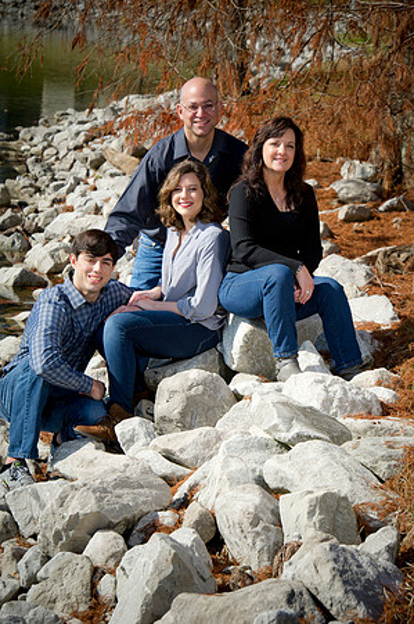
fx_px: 2075
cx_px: 207
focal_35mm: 120
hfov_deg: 11.4
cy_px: 312
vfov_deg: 17.1
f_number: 9
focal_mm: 120
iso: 200
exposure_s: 1/400
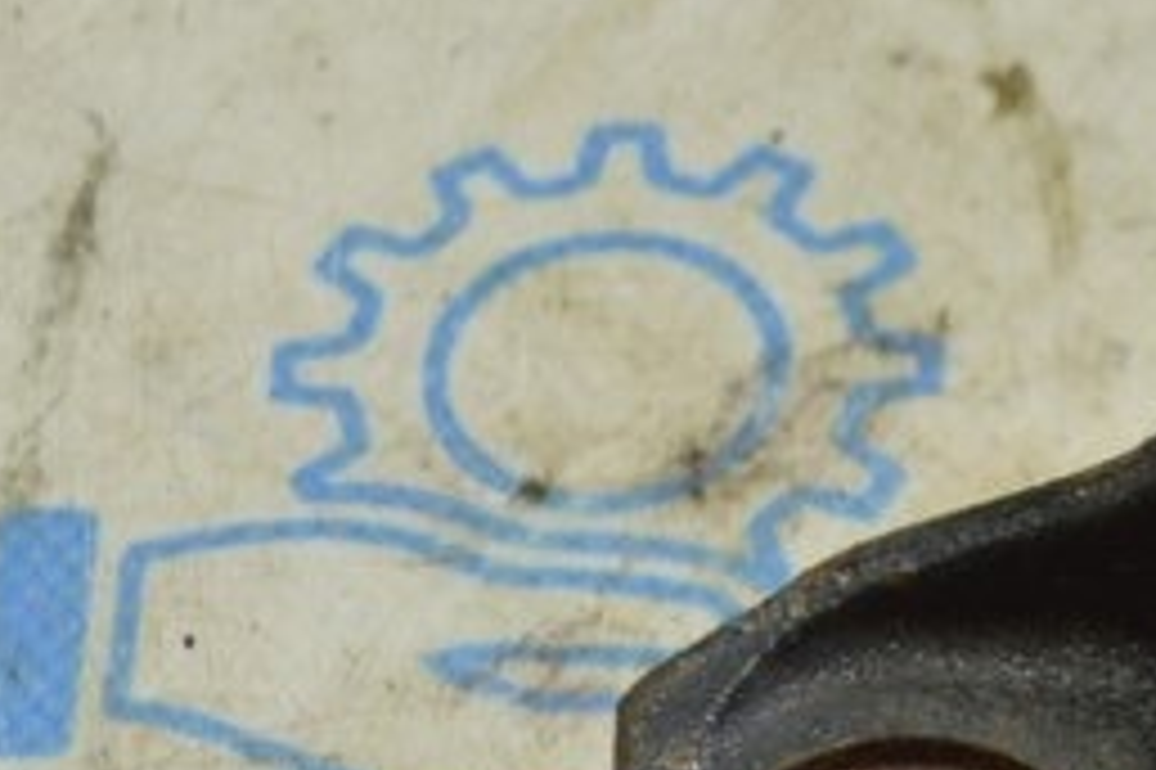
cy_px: 993
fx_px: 7284
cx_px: 1426
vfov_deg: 6.0
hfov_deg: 9.0
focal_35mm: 227
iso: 400
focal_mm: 38
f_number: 5.6
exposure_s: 1/30
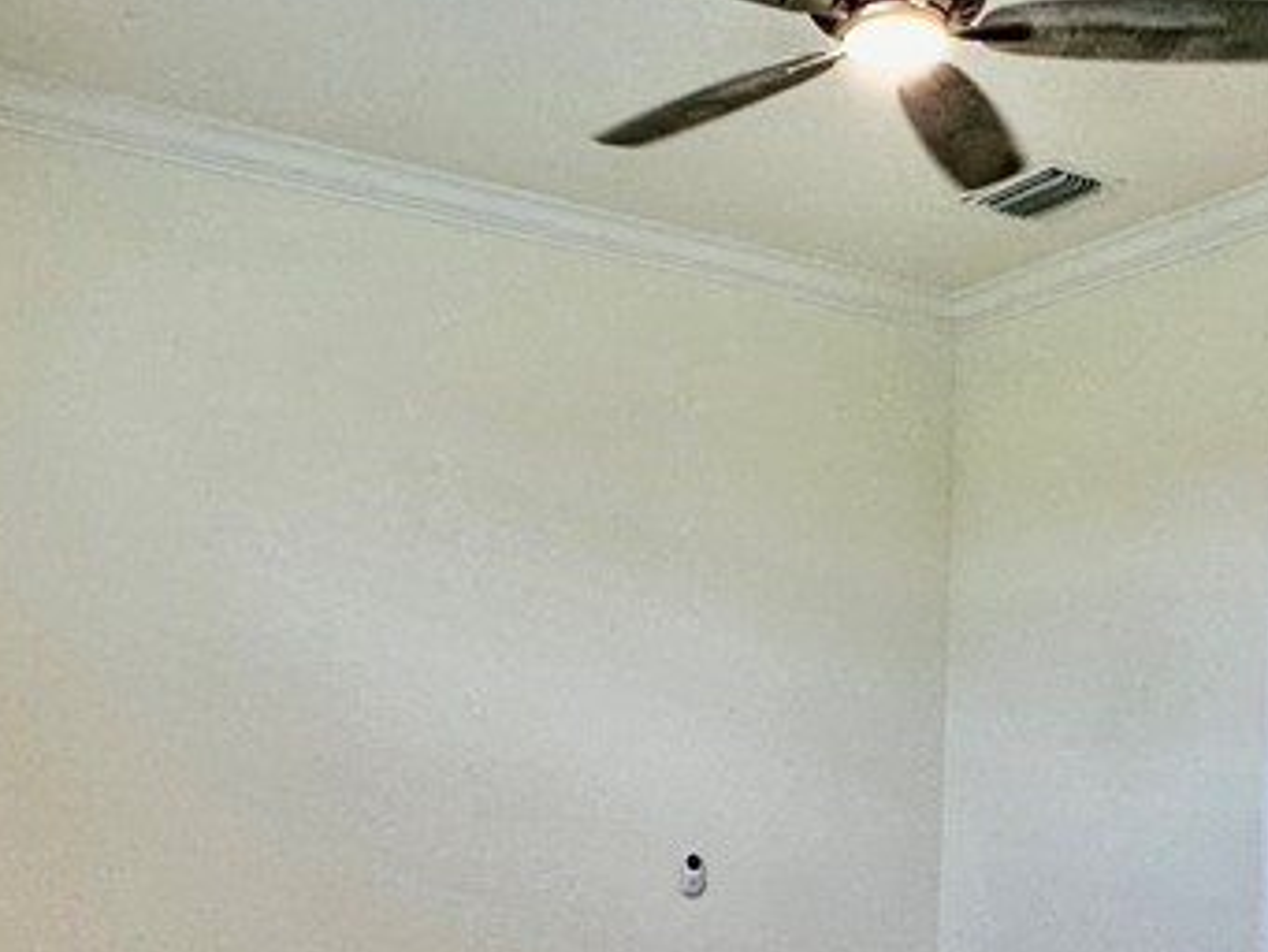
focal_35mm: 42
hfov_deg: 44.7
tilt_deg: +0.5
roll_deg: -2.0
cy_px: 747
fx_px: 1539
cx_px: 699
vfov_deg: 33.5
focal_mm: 2.22
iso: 160
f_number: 2.2
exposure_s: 1/120
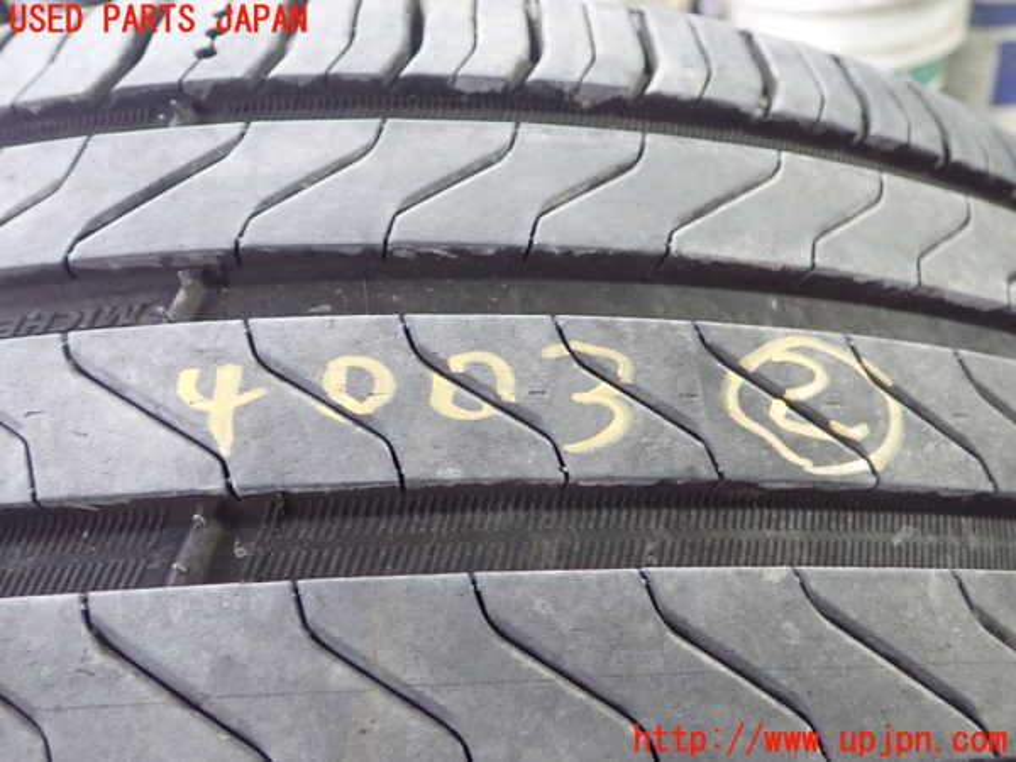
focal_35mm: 30
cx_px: 508
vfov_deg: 46.8
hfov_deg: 60.0
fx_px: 881
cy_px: 381
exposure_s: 1/80
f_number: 2.3
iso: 800
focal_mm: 5.5
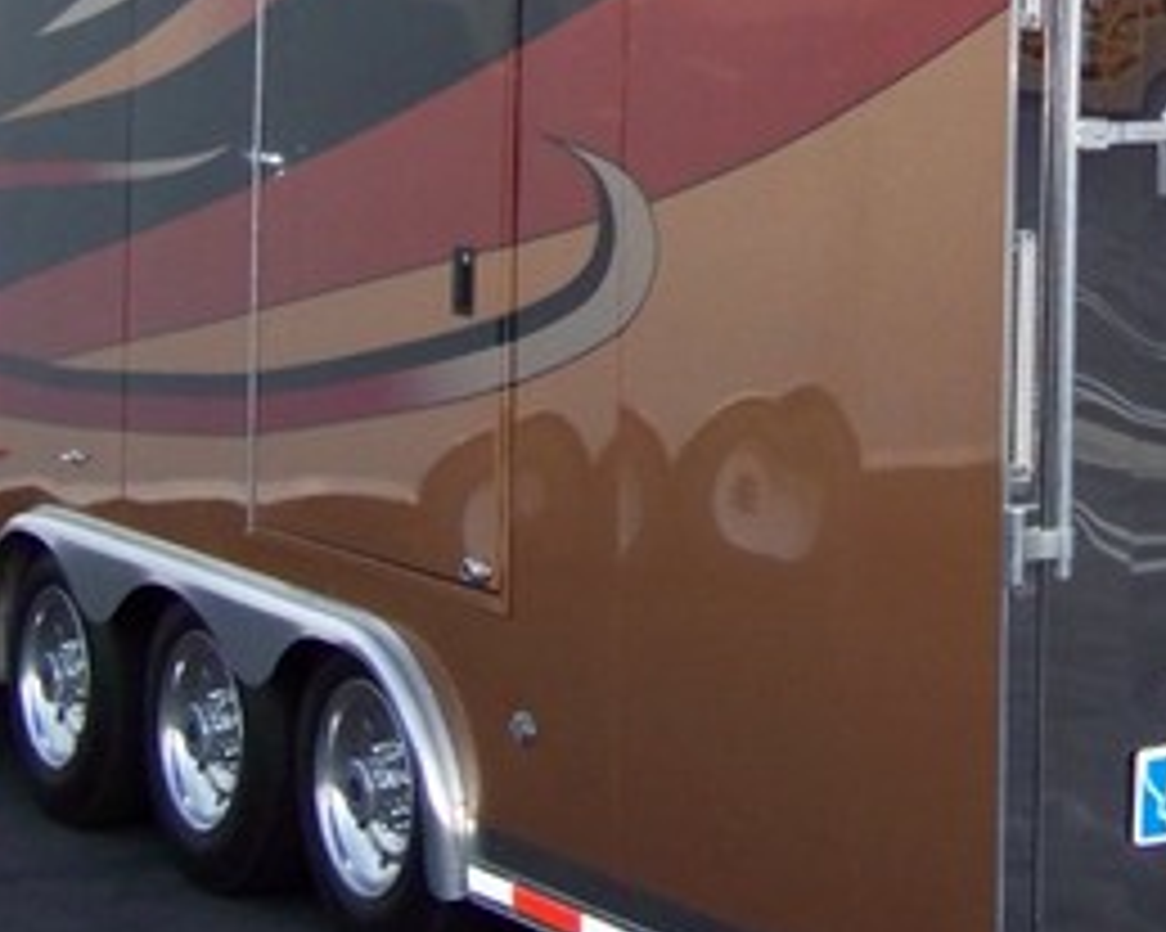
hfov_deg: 19.3
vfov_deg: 16.1
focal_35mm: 95
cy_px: 187
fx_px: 3277
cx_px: 1283
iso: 200
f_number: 2.8
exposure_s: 1/30
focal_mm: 5.85
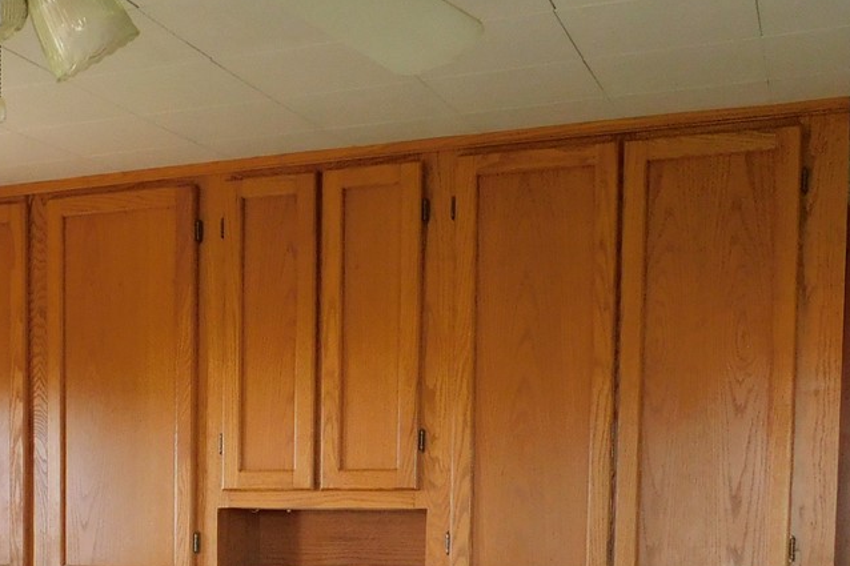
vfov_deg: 21.4
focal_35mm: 60
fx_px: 1416
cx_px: 177
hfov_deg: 32.5
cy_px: 635
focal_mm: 4
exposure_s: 1/30
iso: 220
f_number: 3
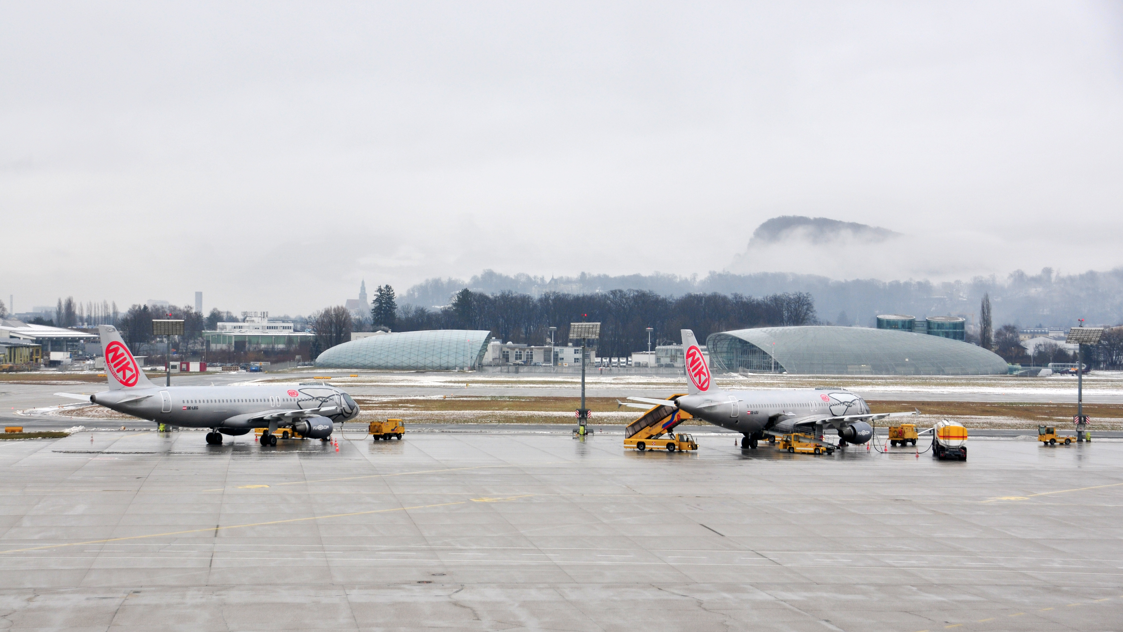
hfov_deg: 29.0
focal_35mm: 73
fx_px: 2174
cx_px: 557
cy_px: 315
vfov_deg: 16.5
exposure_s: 1/200
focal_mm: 46
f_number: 7.1
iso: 200
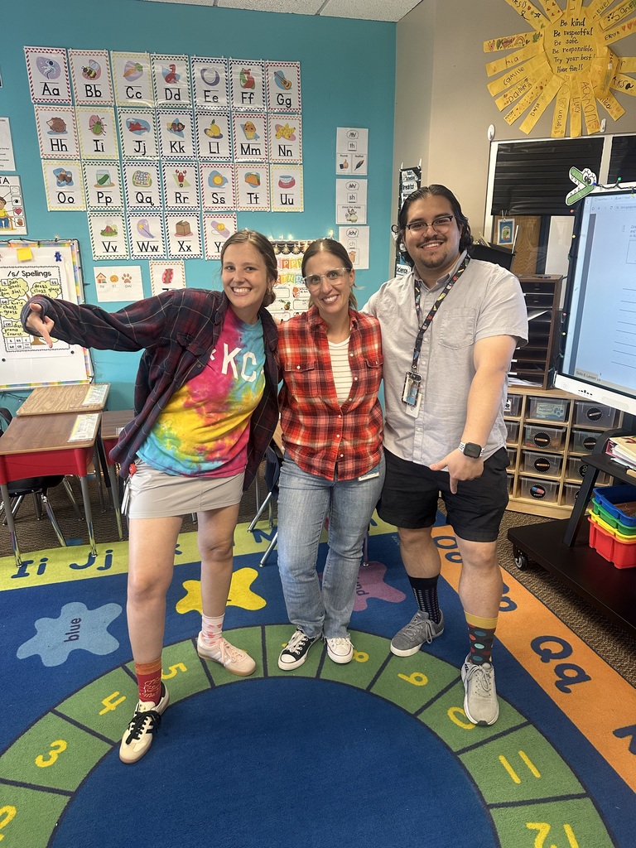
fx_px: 588
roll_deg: -0.8
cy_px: 424
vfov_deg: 71.6
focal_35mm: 24
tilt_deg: -16.6
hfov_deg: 56.8
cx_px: 318
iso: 200
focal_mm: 6.86
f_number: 1.78
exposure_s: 1/60
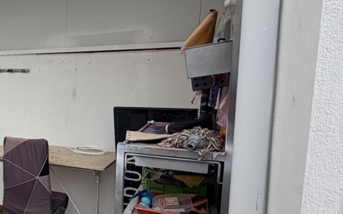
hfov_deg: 41.6
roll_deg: +1.3
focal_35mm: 38
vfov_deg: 33.5
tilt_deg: -5.9
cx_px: -29
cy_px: 122
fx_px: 355
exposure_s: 1/619
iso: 40
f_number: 2.2
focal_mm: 2.22
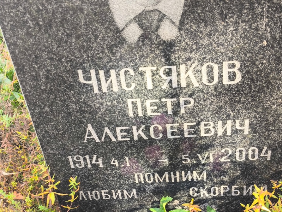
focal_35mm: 50
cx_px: 141
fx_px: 408
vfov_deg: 29.1
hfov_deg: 38.2
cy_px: 106
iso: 80
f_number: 1.7
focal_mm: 4.71
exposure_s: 1/120
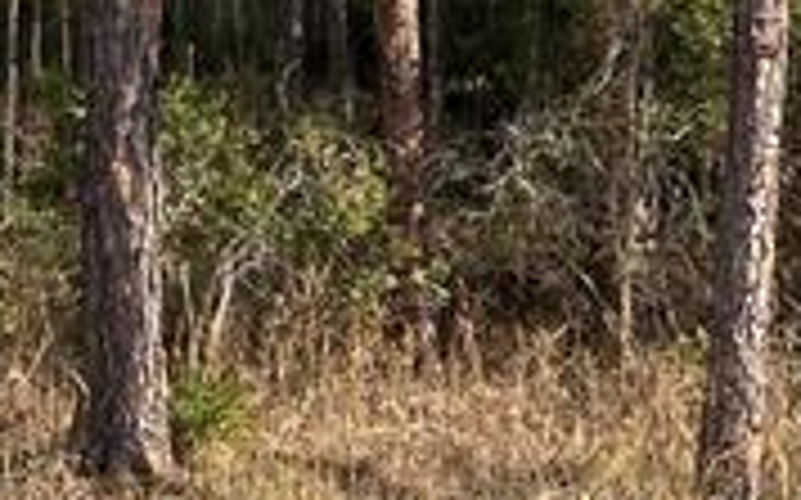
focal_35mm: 119
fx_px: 2596
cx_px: -302
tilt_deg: +4.6
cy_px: -86
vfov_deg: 10.8
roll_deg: -2.7
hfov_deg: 16.4
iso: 50
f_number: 1.5
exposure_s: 1/1597
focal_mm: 5.7
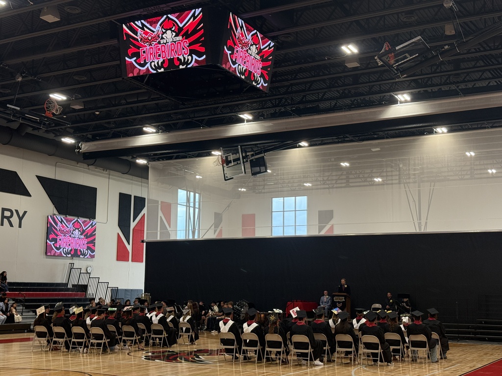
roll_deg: -0.7
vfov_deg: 30.3
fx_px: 696
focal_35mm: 48
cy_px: 188
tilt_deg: +8.4
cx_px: 251
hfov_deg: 39.7
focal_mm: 6.76
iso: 160
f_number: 1.78
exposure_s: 1/120
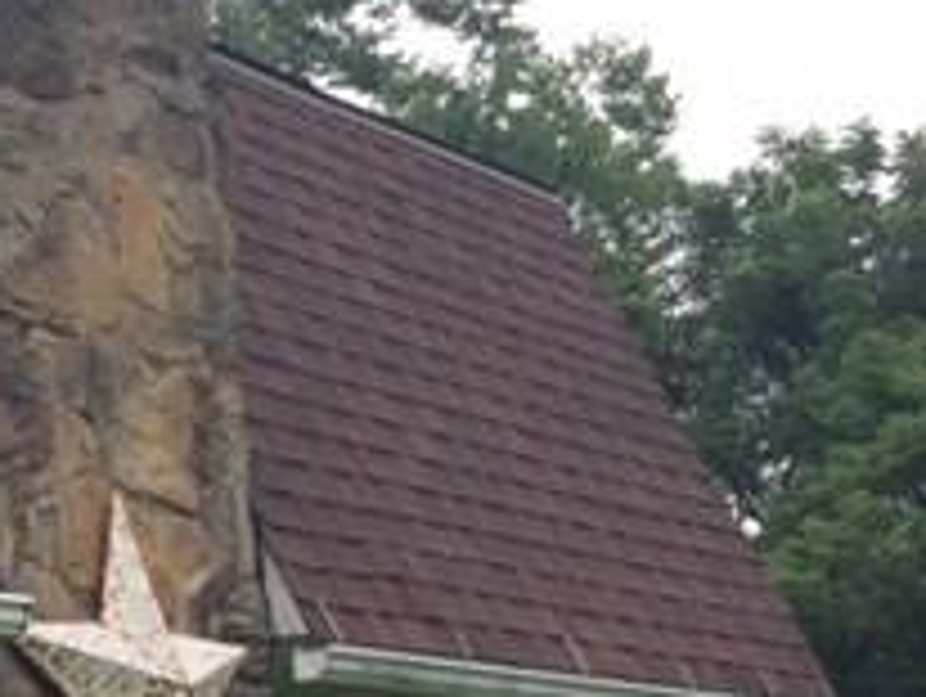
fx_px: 2410
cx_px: -130
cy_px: 706
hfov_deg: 20.6
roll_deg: +5.6
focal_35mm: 90
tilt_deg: +9.2
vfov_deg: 16.1
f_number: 2.2
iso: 25
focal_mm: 4.15
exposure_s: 1/286
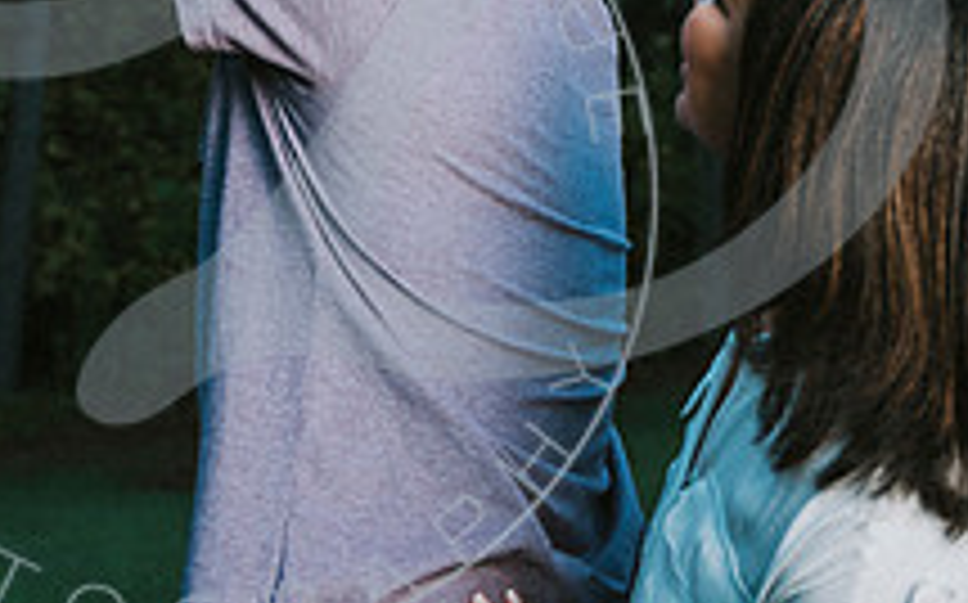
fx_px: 2320
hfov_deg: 23.6
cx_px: 419
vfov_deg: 14.2
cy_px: -182
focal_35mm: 88
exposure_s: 1/250
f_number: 2.8
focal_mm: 32
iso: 100
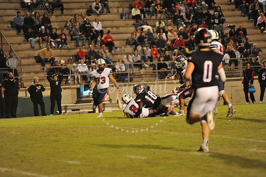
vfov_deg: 6.9
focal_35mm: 200
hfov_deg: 10.3
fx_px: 1477
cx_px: 133
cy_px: 88
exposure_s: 1/320
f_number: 4
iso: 6400
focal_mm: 200
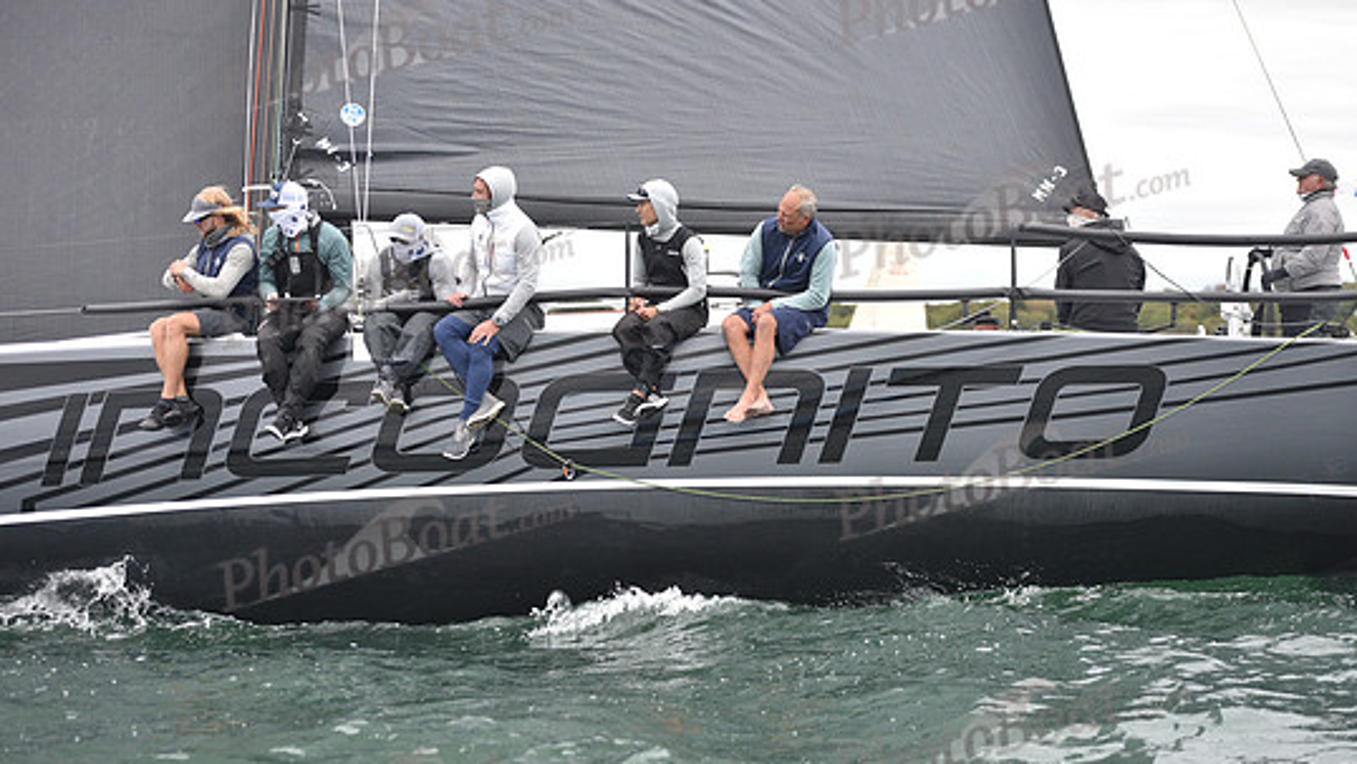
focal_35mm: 79
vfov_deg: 15.3
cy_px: 379
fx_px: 2843
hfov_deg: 26.8
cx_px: 706
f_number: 3.2
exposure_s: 1/1000
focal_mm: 70
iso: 400
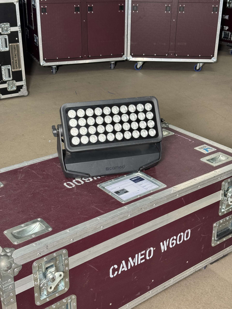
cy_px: 154
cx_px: 116
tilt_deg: -23.4
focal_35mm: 48
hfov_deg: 30.3
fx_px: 429
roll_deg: -0.5
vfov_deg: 39.7
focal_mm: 6.76
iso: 80
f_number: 1.78
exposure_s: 1/63
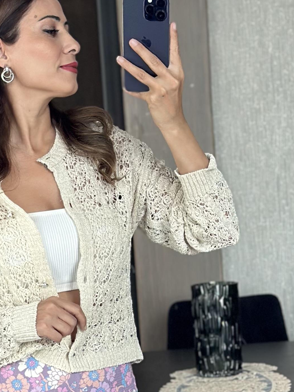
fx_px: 1574
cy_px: 415
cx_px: 63
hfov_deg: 10.6
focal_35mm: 139
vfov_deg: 13.9
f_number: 1.78
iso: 125
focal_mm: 6.86
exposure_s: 1/115
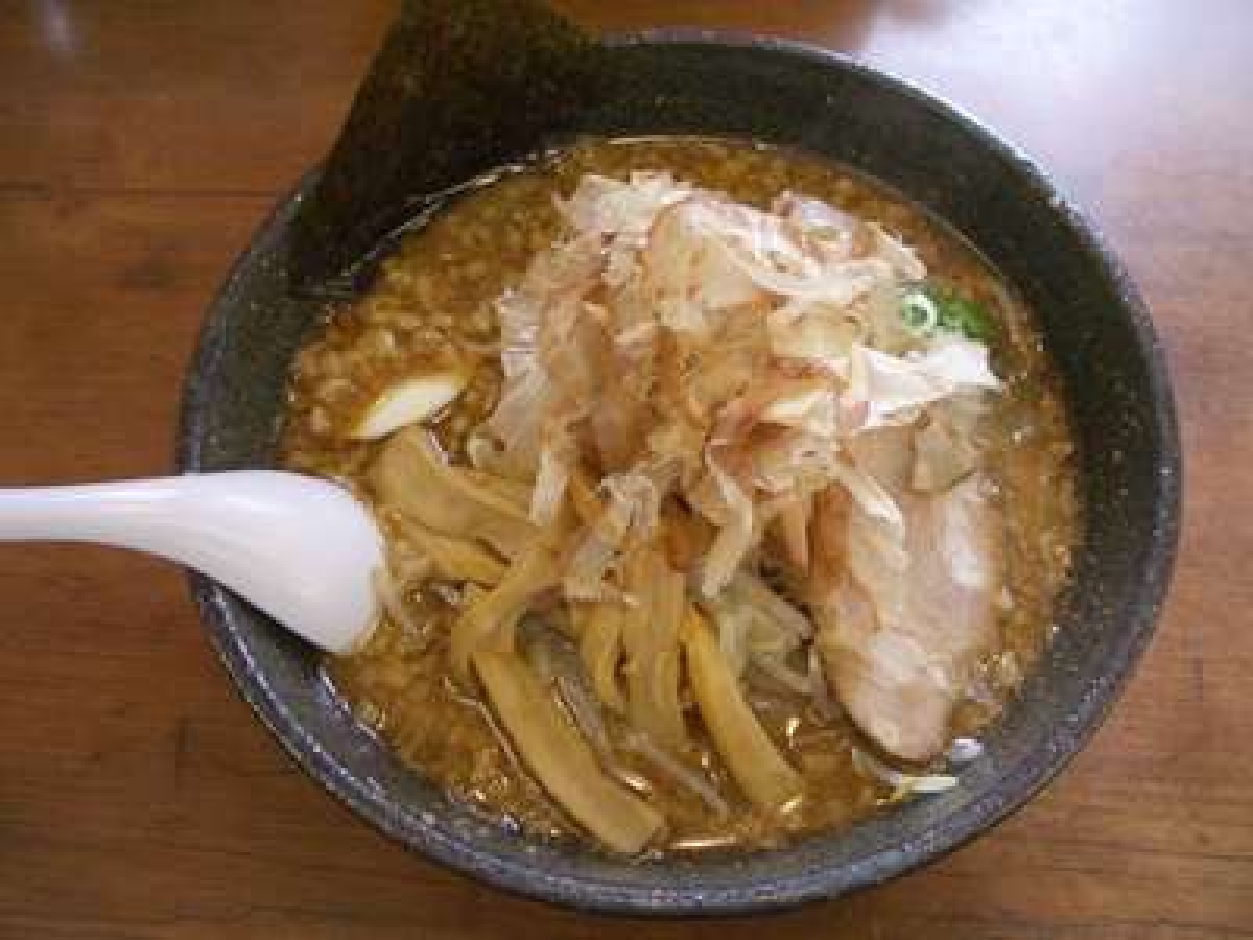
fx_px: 1267
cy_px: 470
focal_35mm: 35
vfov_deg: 40.7
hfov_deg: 52.6
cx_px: 626
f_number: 2.6
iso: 200
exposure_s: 1/100
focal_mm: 5.8
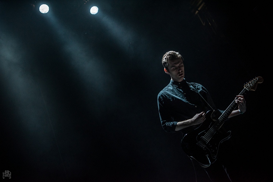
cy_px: 91
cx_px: 136
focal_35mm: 44
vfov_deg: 30.6
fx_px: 334
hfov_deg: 44.5
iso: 1250
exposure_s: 1/100
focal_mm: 44
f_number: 2.8
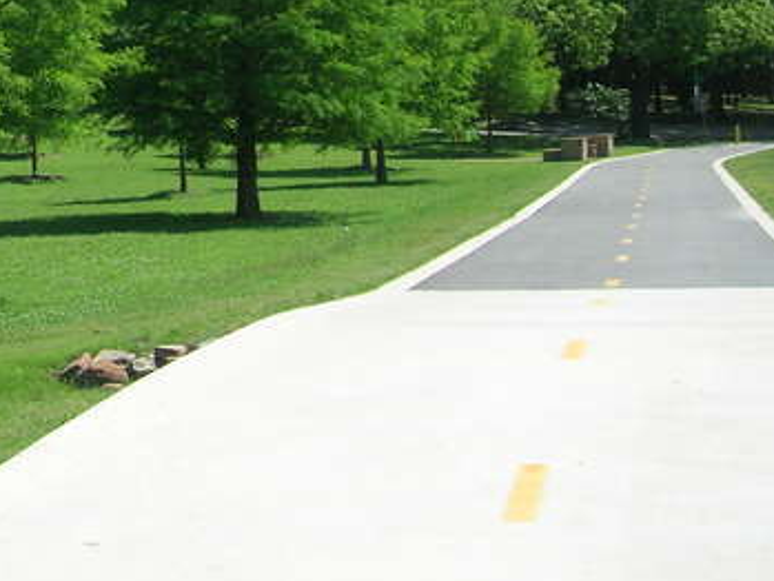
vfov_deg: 18.2
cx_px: -42
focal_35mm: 78
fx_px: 1745
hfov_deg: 23.7
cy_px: -51
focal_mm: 5.7
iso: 50
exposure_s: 1/294
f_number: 4.9
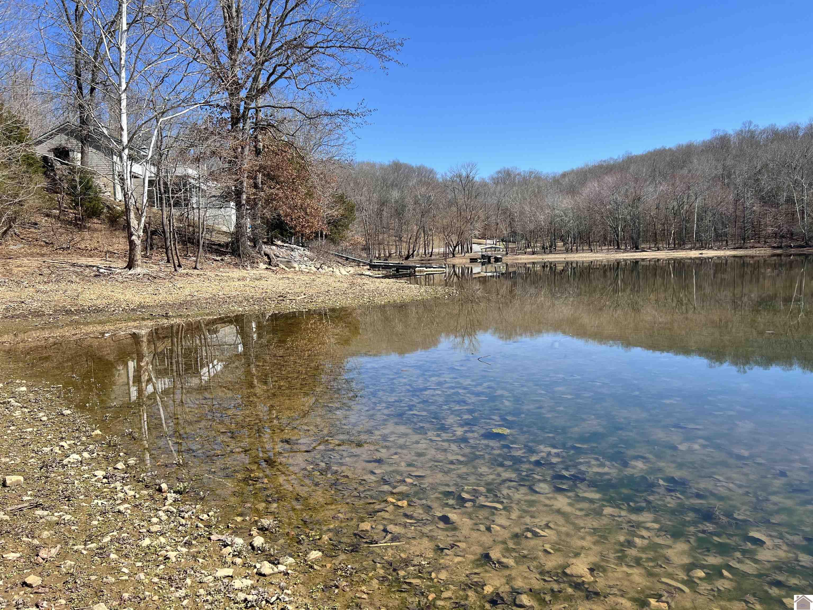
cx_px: 406
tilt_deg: -5.1
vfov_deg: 53.1
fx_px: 611
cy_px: 305
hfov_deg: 67.3
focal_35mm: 26
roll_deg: +1.1
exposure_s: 1/2915
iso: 50
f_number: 1.5
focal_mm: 5.7
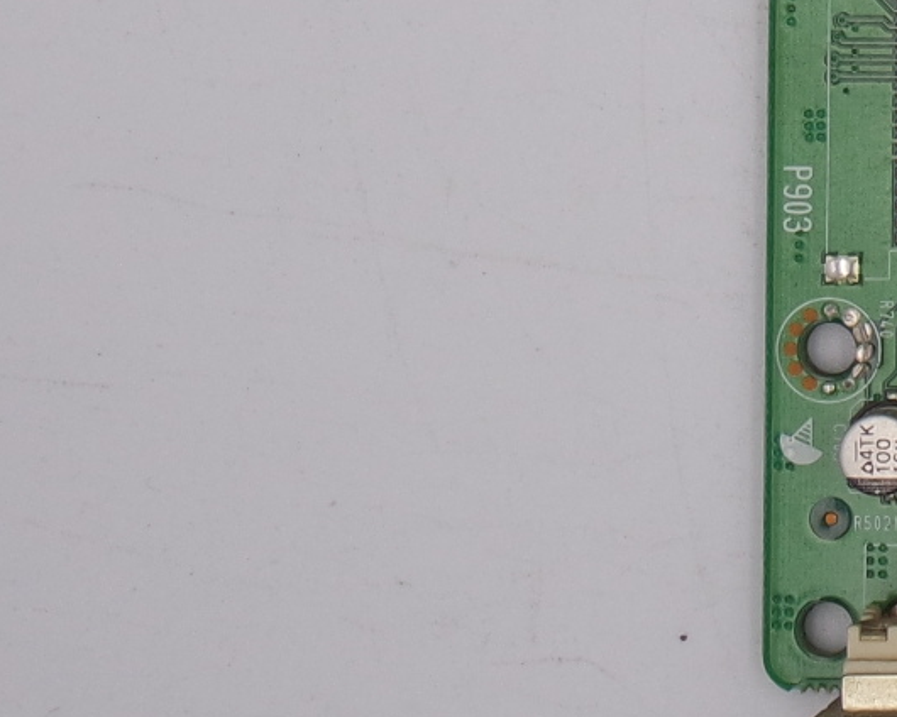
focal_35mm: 253
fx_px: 6717
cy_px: -803
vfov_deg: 5.9
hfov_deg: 7.1
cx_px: 2239
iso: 160
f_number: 5
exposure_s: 1/125
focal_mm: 18
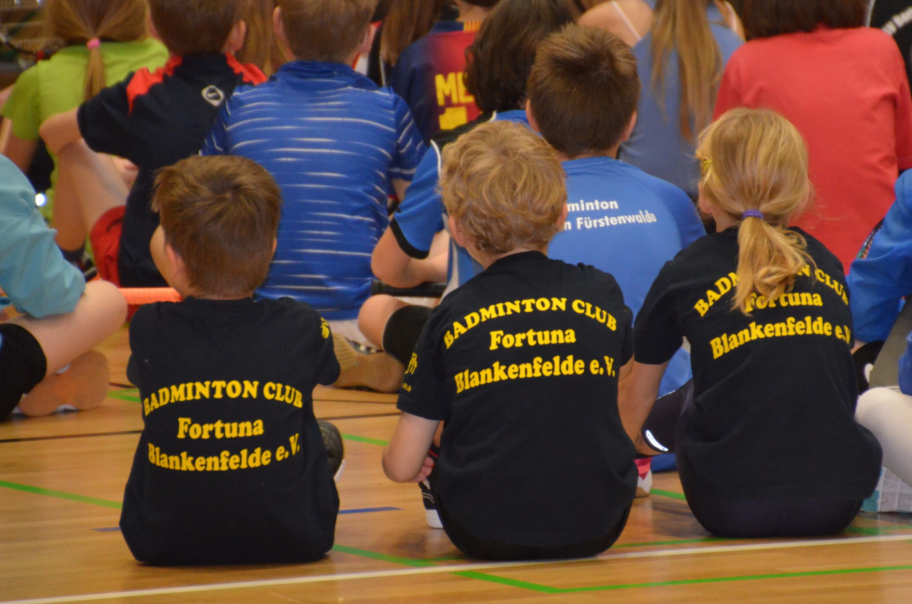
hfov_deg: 4.1
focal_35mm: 499
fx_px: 12617
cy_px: 304
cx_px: 528
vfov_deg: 2.7
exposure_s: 1/60
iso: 3200
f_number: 6.3
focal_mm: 270
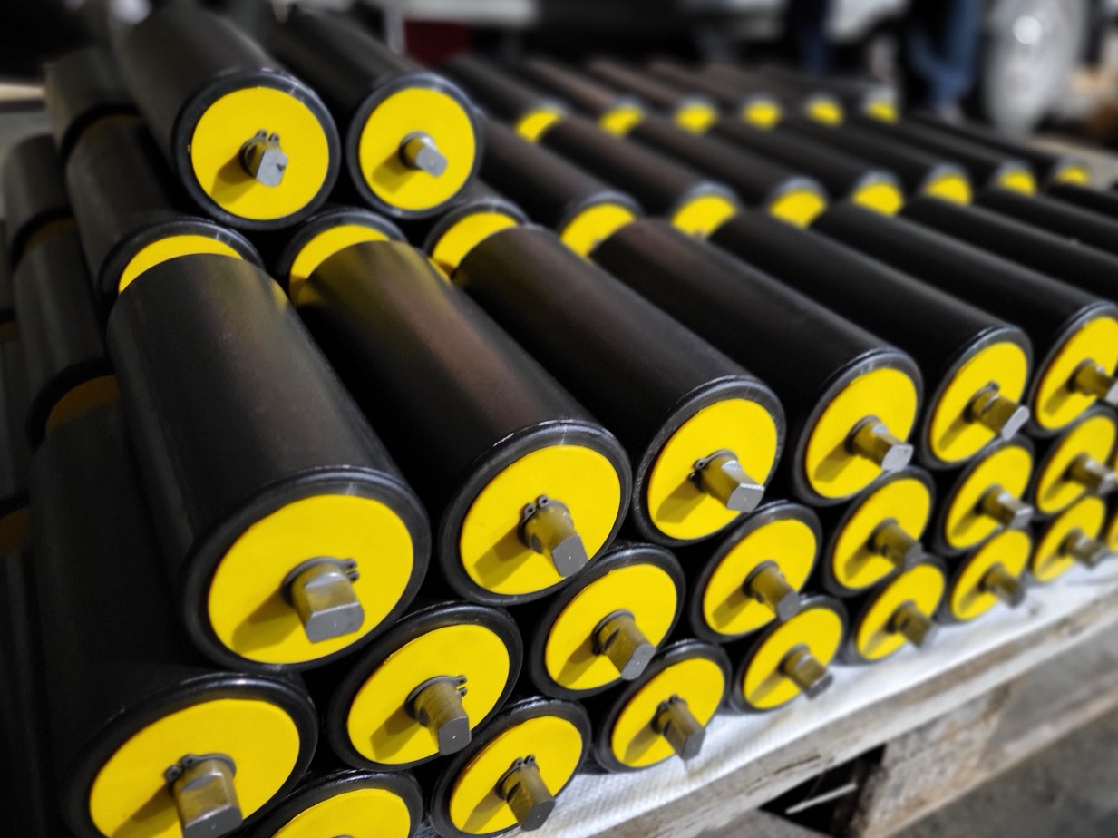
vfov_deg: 51.3
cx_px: 576
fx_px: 872
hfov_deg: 65.3
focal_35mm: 27
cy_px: 405
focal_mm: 5.4
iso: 500
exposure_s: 1/14.3
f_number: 1.8
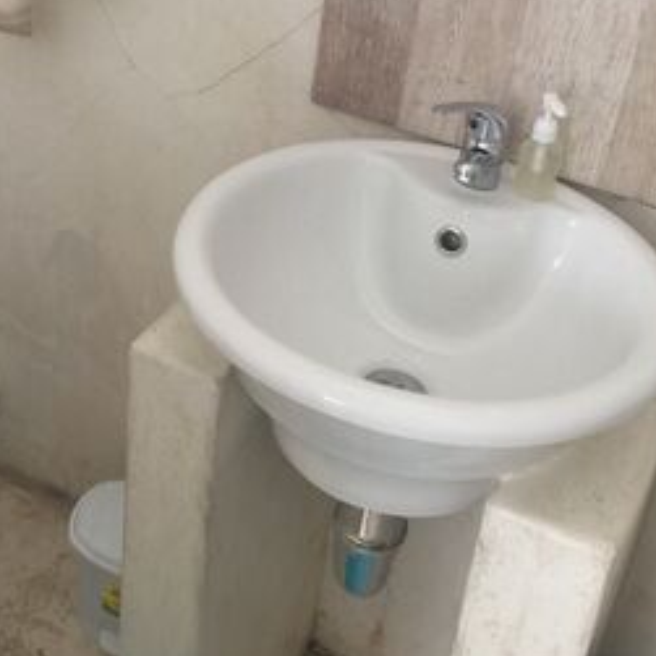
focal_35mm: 51
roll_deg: -2.0
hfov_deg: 32.4
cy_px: 176
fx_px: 1093
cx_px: 120
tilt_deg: -28.9
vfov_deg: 32.8
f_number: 2.2
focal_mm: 4.15
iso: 50
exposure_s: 1/17
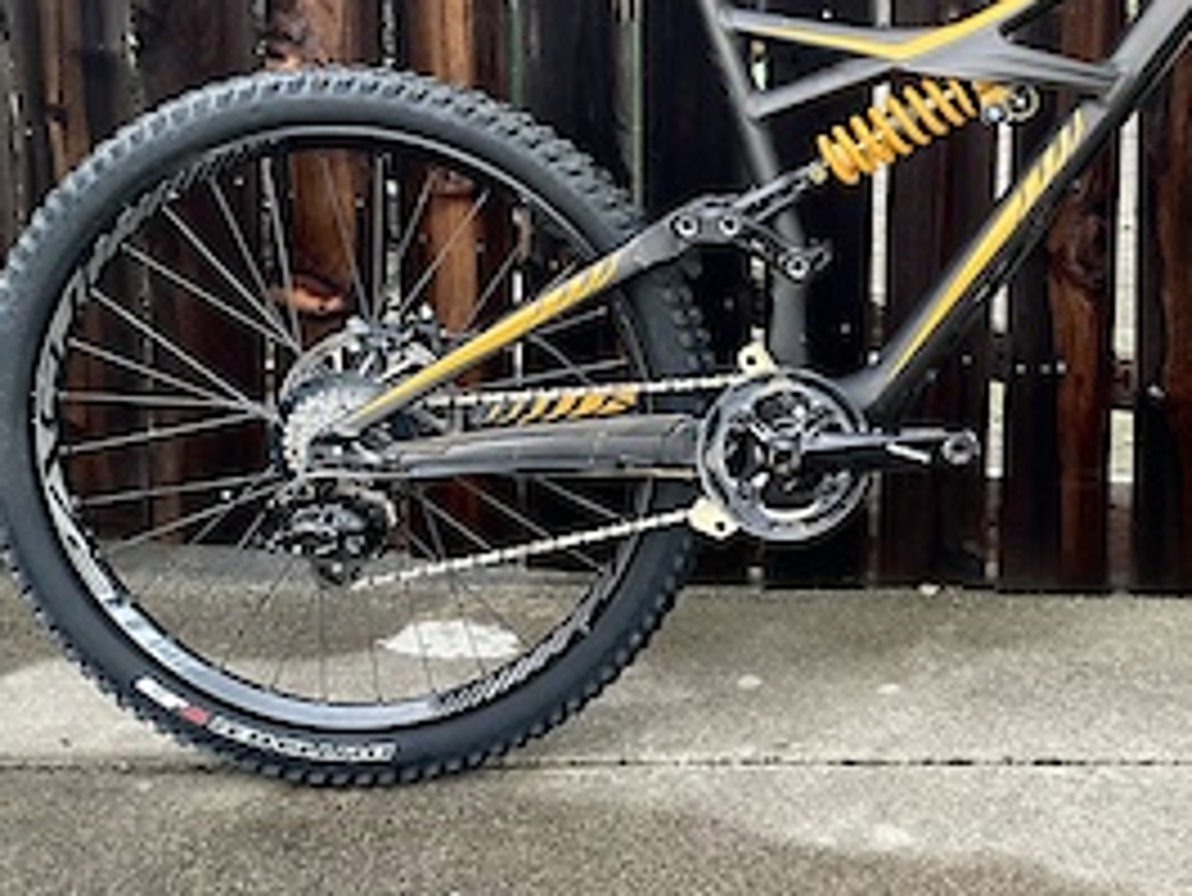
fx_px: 1688
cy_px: 232
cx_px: 958
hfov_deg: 37.5
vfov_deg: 29.3
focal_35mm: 49
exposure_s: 1/60
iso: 320
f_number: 1.6
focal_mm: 4.2
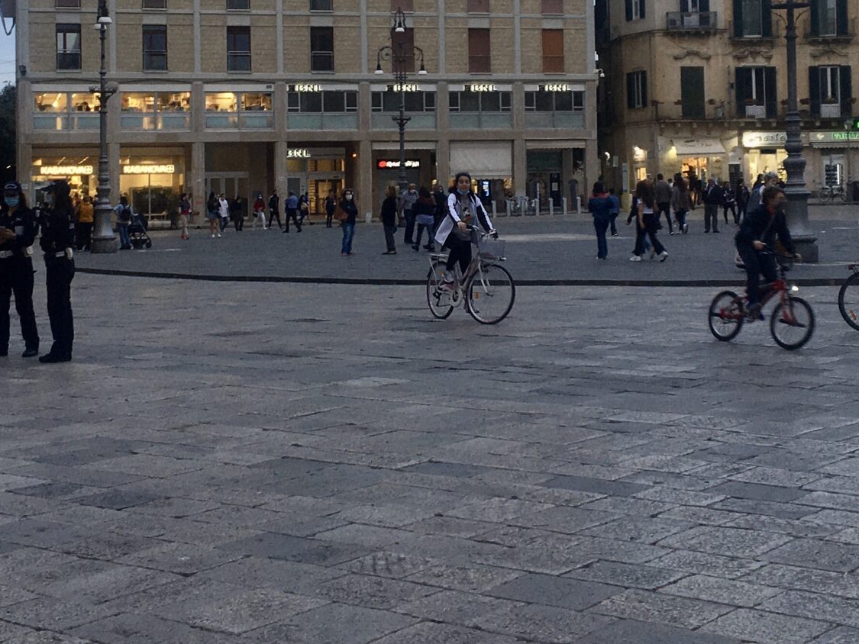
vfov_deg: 22.0
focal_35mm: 66
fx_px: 1638
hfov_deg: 29.4
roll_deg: +0.7
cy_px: 134
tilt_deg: +3.2
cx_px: 421
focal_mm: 4.15
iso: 32
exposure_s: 1/50
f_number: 2.2
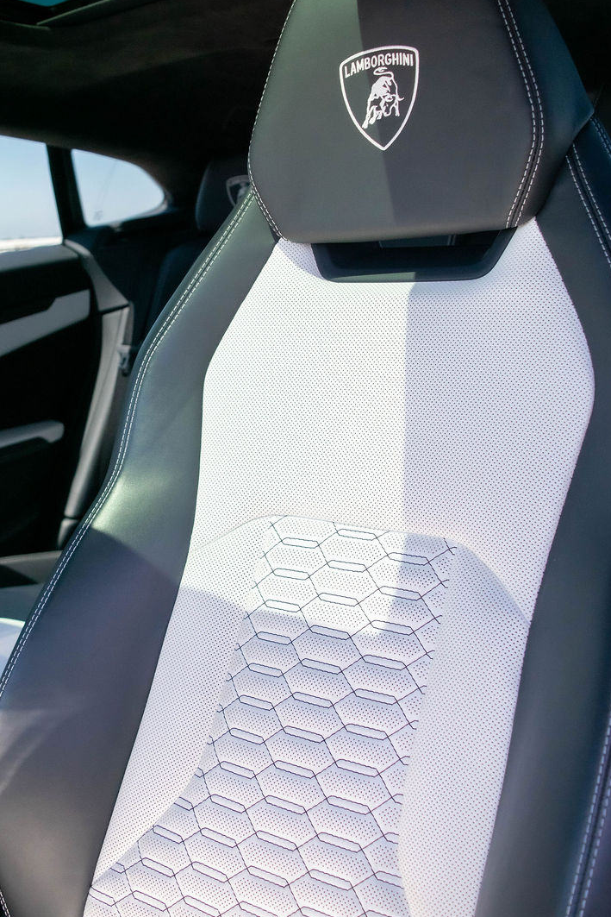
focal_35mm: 39
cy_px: 416
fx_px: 992
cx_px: 172
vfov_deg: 49.5
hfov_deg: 33.7
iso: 400
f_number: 4.5
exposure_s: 1/1000
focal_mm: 18
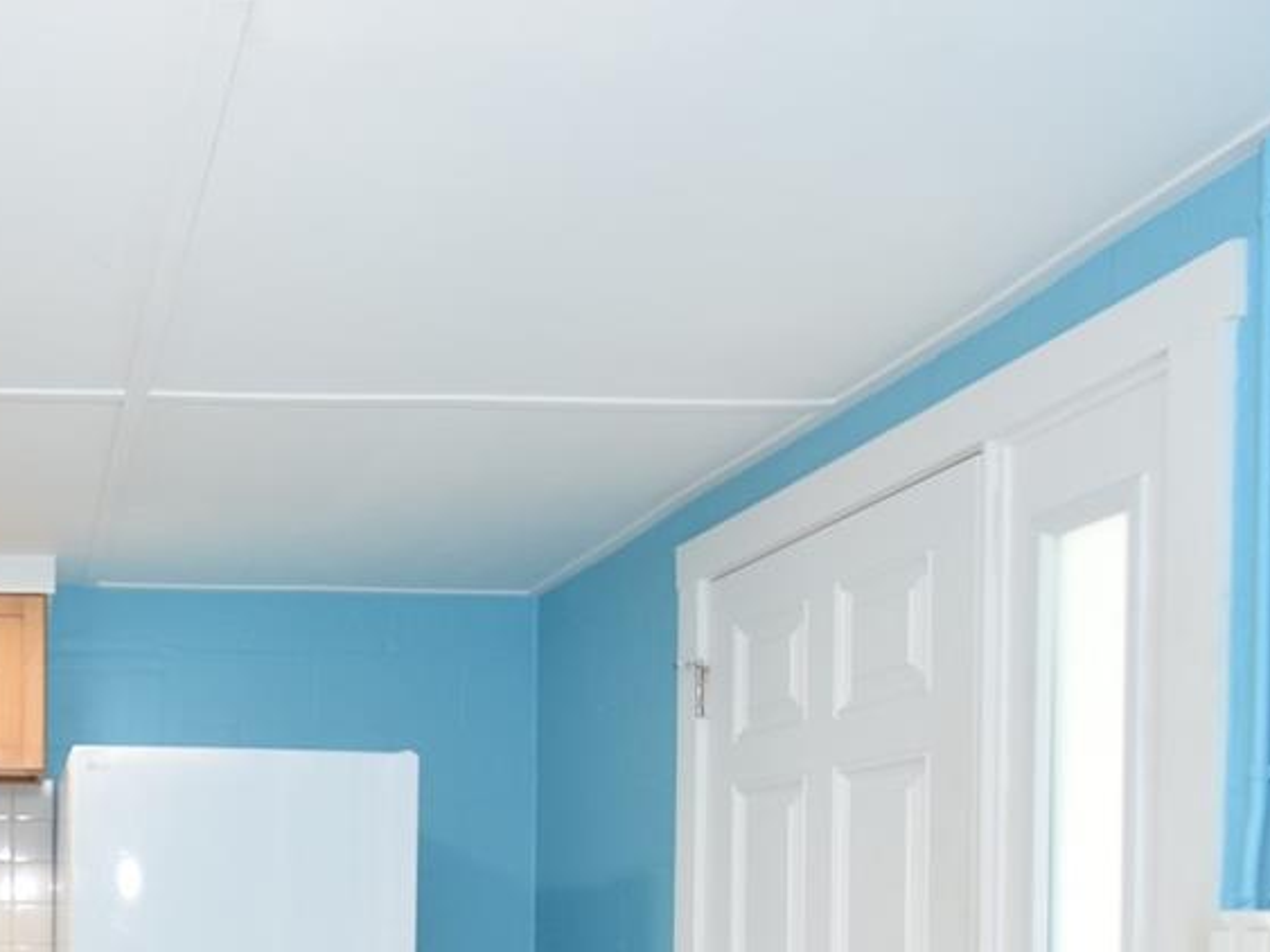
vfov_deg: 32.6
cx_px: 74
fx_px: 1504
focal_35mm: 41
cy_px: 929
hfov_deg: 41.3
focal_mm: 10
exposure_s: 1/60
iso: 280
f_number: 4
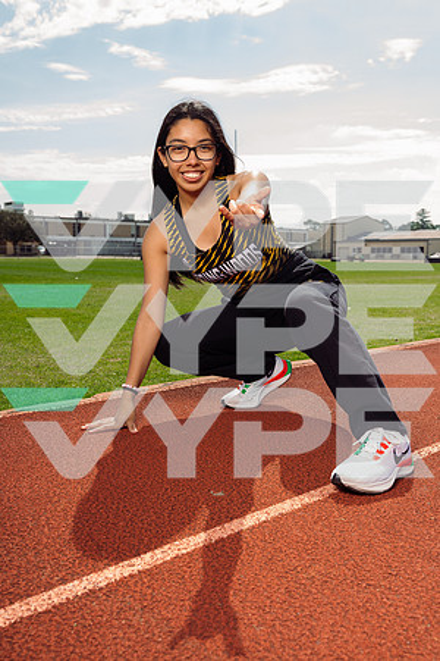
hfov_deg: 37.9
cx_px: 220
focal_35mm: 35
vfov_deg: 54.4
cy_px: 330
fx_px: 642
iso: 80
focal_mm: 35
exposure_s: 1/250
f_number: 7.1
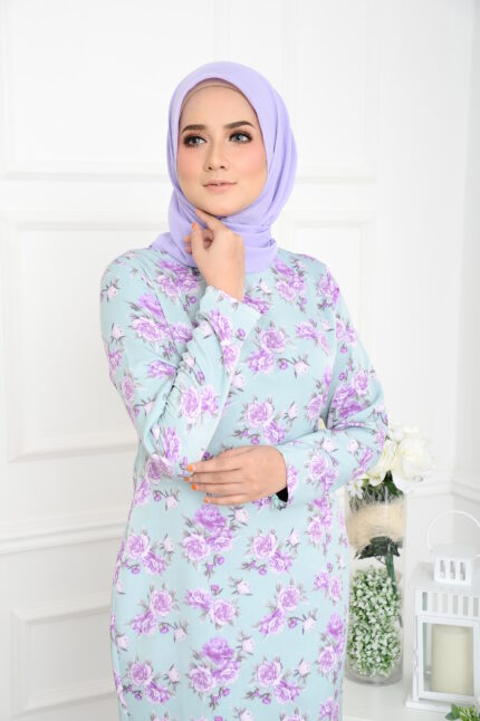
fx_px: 1201
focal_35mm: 60
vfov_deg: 33.4
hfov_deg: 22.6
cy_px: 360
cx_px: 240
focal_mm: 60
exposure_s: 1/250
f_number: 7.1
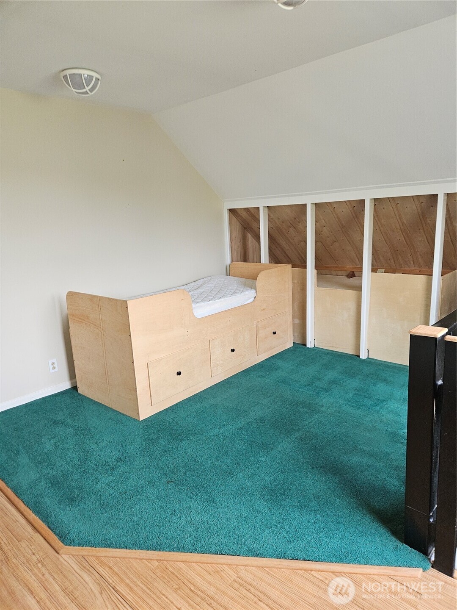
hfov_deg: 58.9
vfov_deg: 73.9
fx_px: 405
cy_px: 305
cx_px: 228
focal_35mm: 23
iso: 64
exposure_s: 1/60
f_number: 1.8
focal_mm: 5.4
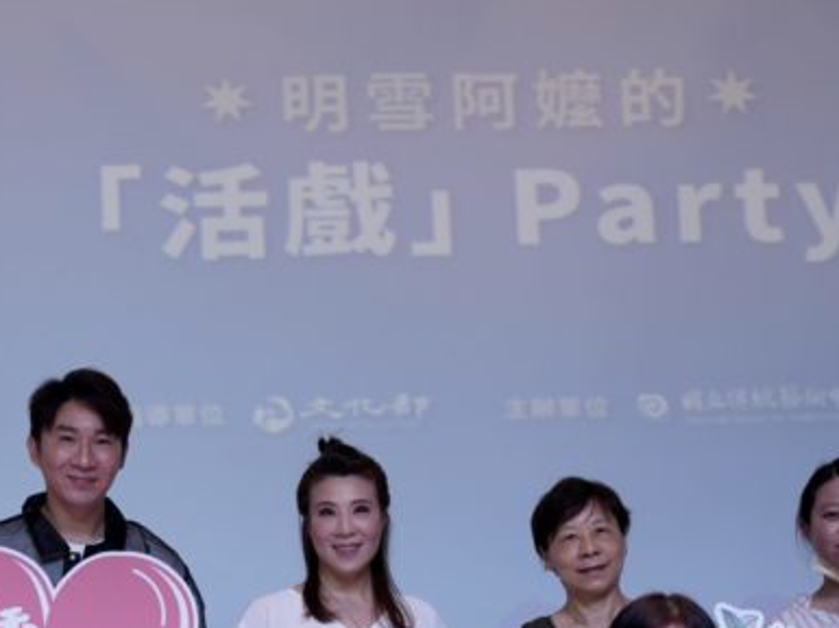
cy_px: 689
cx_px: 179
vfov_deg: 16.4
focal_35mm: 87
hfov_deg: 22.3
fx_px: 2107
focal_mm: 29
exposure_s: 1/30
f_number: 3.2
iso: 100
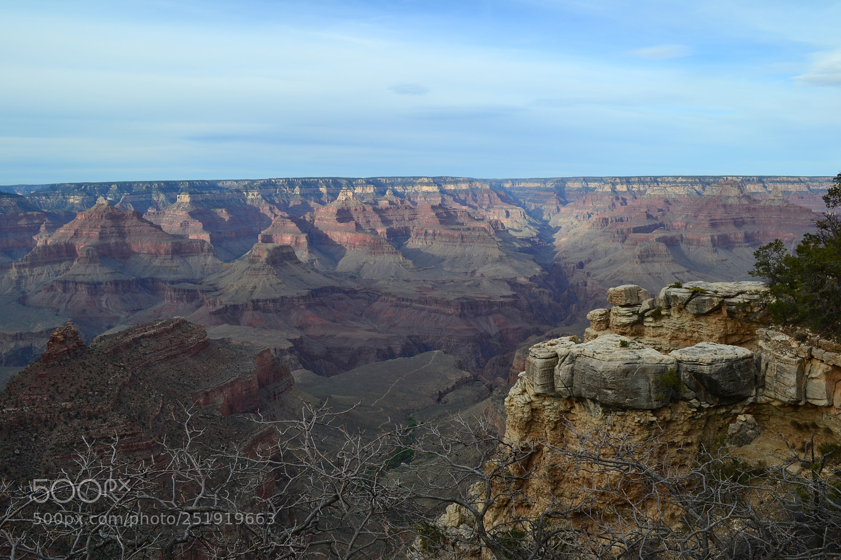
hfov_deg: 61.9
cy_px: 280
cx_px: 420
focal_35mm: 30
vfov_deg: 43.6
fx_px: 701
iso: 100
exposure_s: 1/80
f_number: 11
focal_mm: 20
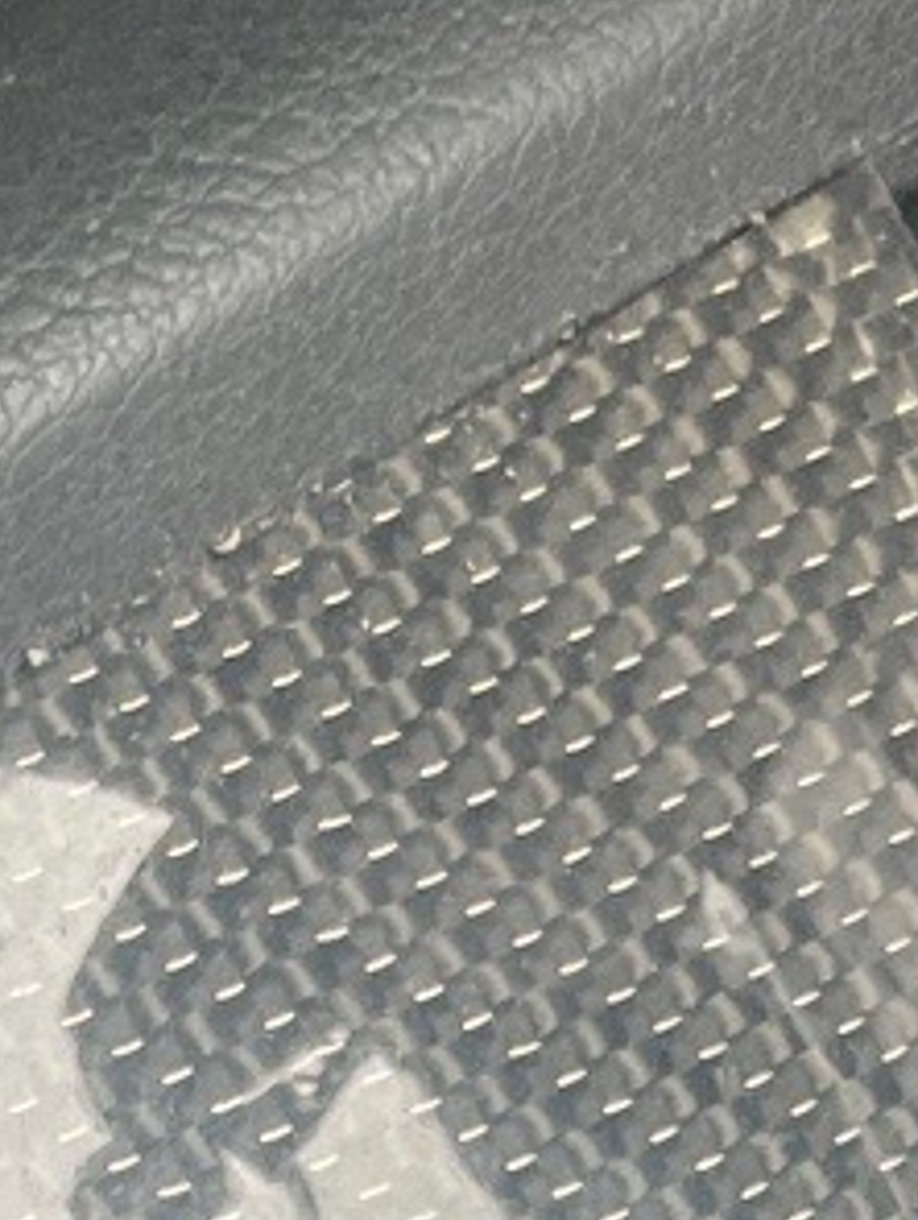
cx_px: 116
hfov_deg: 8.8
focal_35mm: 169
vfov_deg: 9.6
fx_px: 5963
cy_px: 3408
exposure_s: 1/121
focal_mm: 4.2
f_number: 1.6
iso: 80
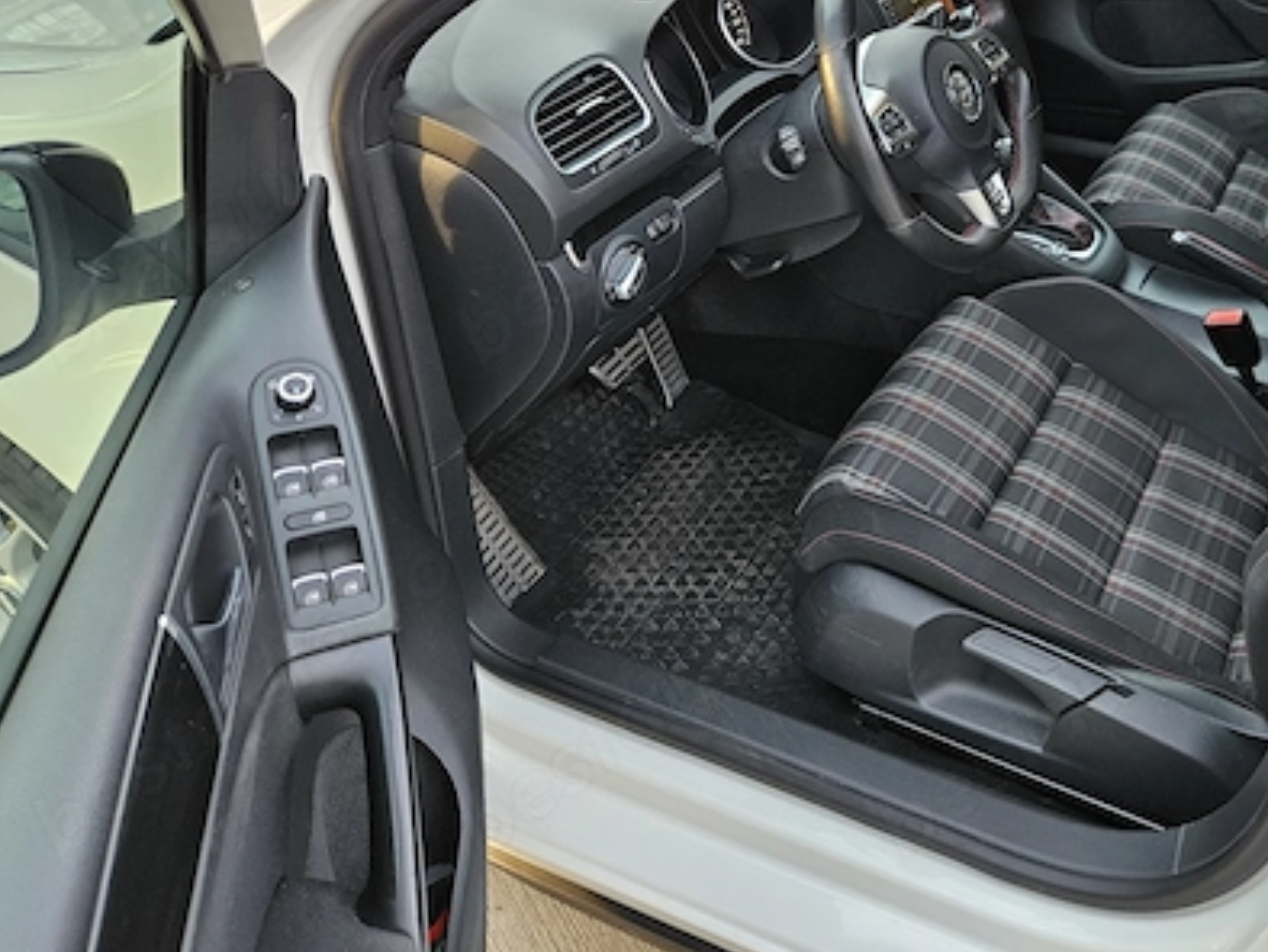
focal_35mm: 35
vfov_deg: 39.7
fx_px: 1283
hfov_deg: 50.9
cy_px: 248
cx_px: 917
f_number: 1.8
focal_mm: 5.4
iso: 64
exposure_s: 1/100
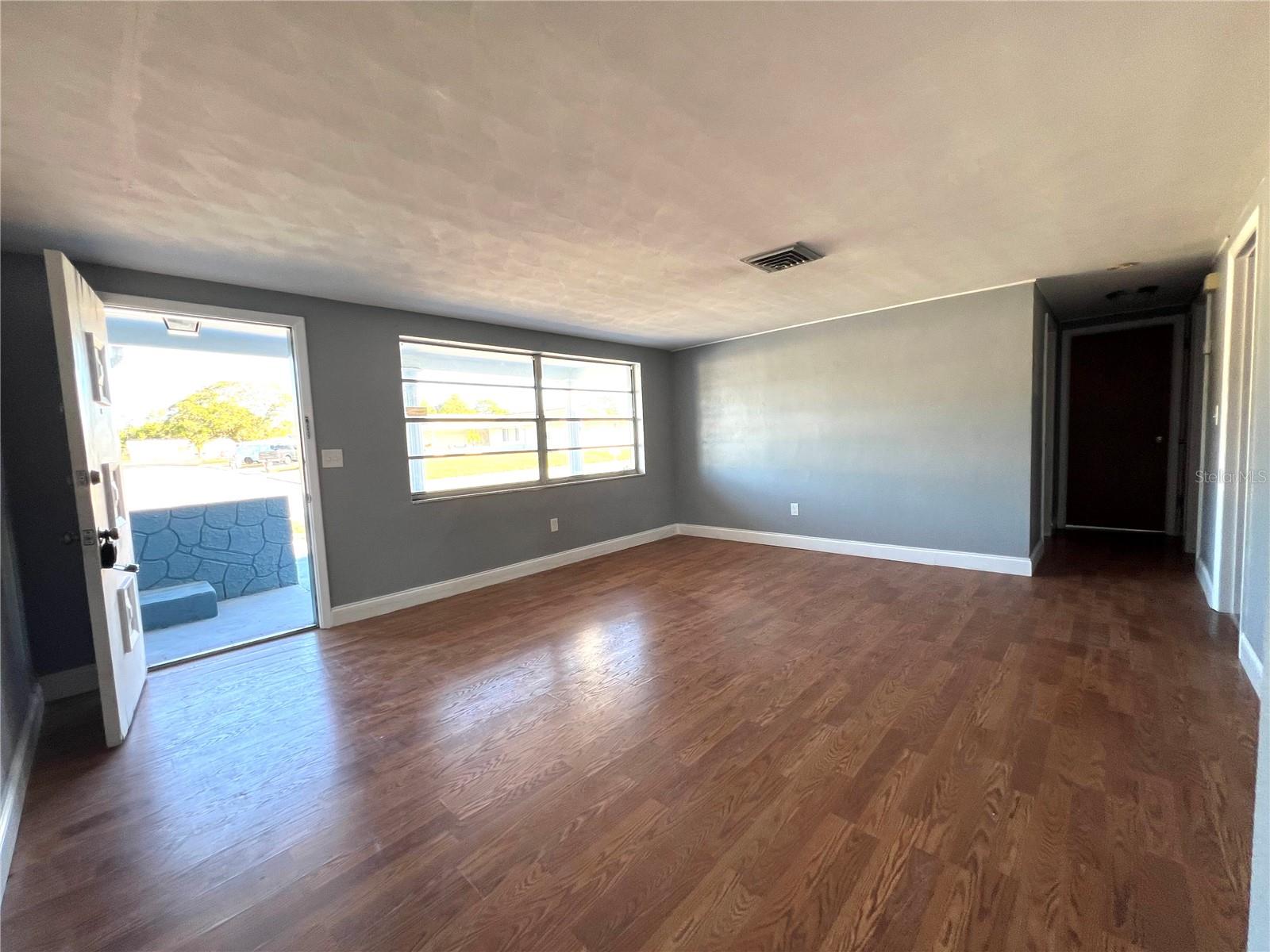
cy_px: 476
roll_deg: +2.6
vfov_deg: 89.9
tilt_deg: -4.7
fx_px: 477
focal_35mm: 13
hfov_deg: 106.2
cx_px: 635
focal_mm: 1.57
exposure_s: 1/99
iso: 64
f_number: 1.8
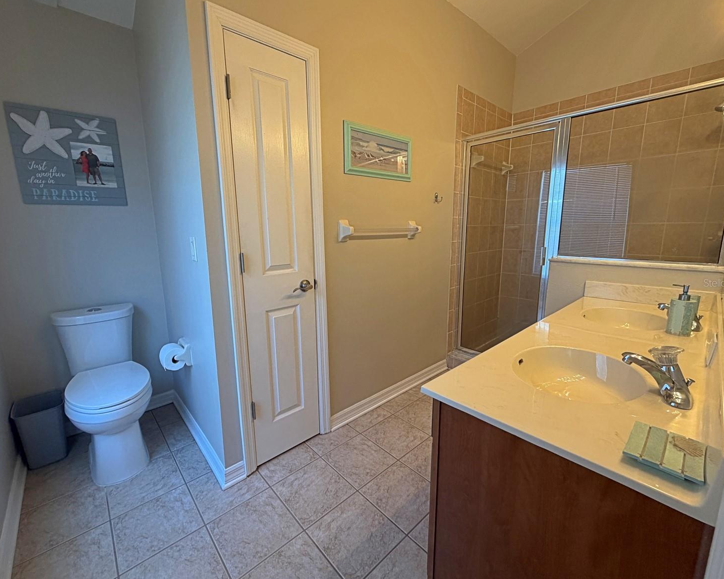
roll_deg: +0.7
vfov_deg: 84.0
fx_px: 321
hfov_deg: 96.8
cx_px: 353
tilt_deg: -8.8
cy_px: 283
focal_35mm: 15
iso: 250
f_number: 2.2
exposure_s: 1/120
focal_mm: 2.22
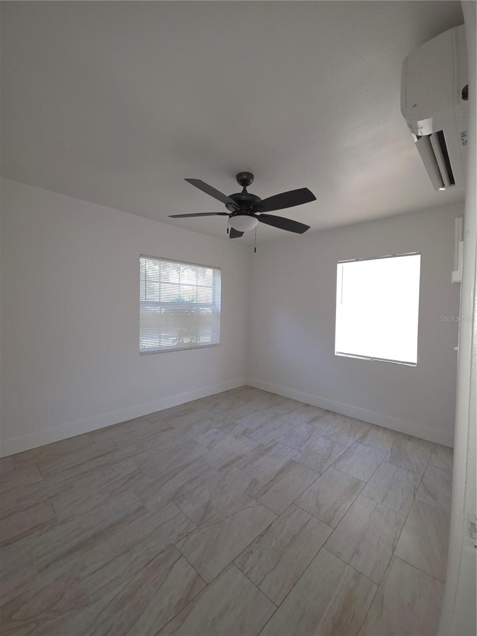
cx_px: 238
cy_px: 318
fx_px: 239
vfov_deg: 106.2
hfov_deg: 89.9
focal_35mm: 13
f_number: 1.9
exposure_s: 1/30
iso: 80
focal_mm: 2.2
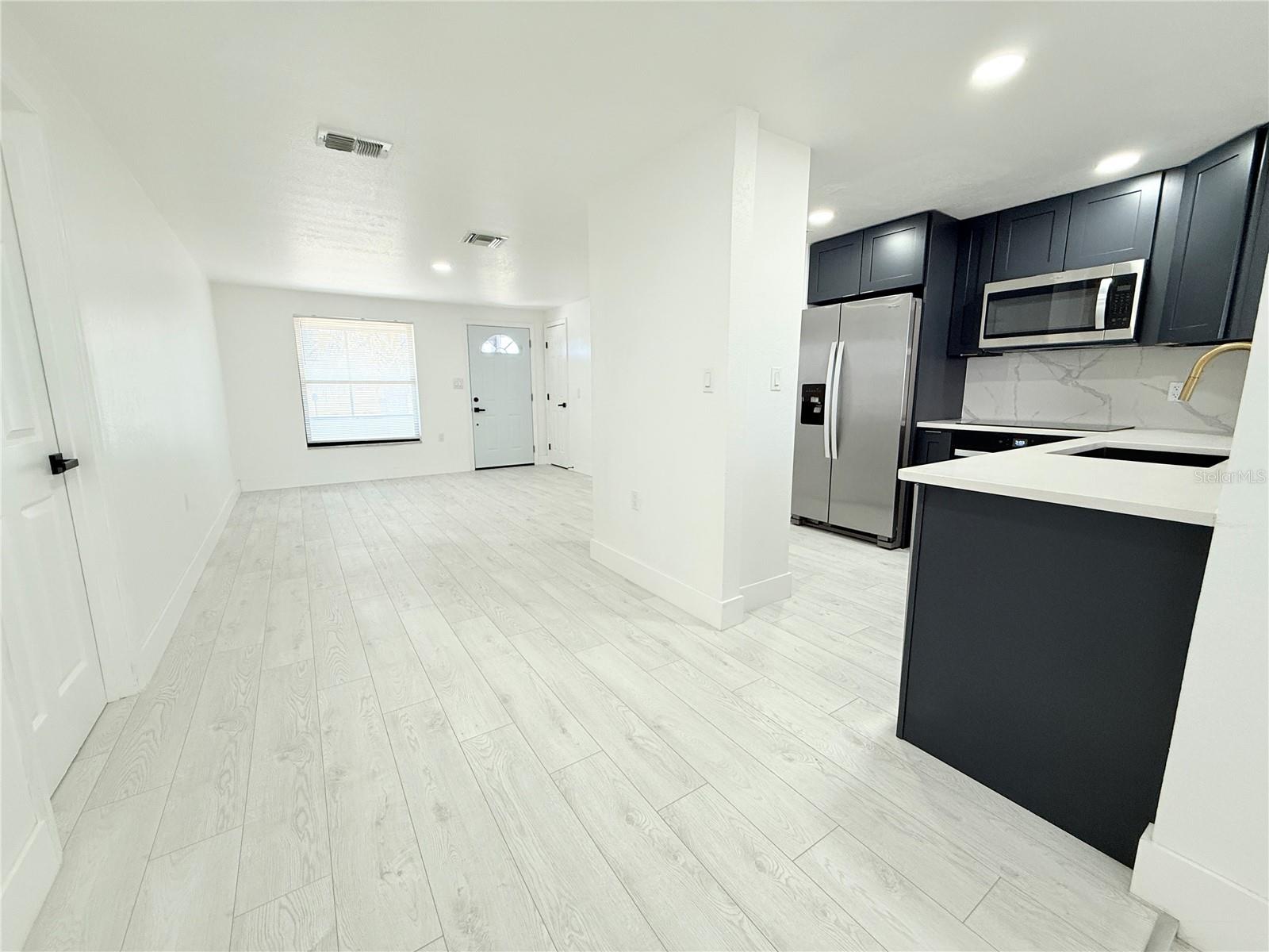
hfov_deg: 102.1
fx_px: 513
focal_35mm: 14
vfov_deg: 85.7
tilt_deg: -8.6
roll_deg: +0.5
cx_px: 634
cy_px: 476
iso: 160
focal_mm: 2.22
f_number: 2.2
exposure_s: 1/120
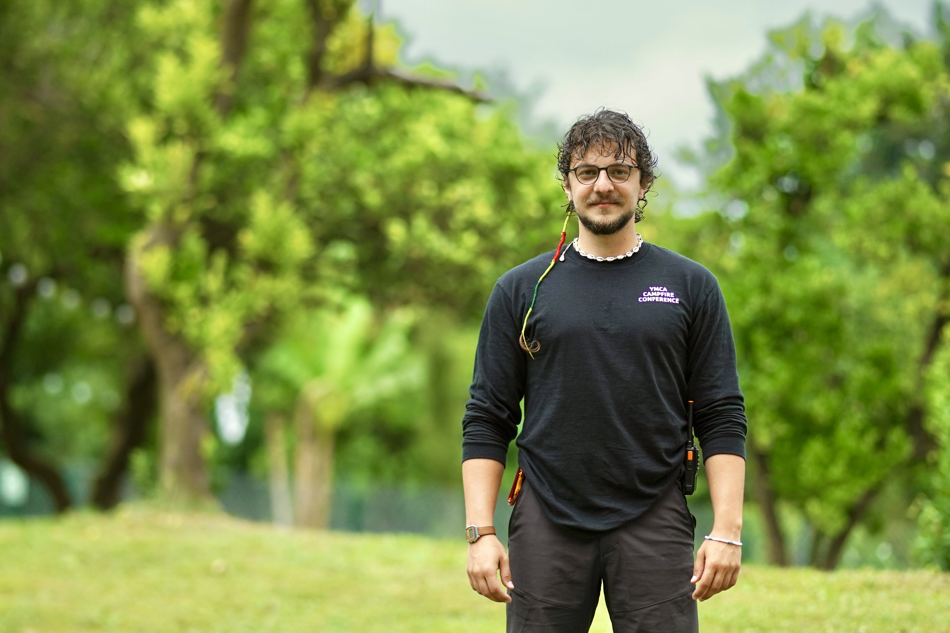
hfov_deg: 16.1
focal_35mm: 127
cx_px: 475
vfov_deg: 10.8
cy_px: 316
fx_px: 3351
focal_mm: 85
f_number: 1.8
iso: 320
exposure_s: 1/2000
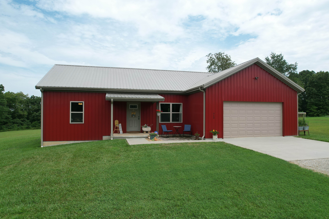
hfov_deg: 76.1
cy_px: 110
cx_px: 168
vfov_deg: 55.1
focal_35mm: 23
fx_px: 210
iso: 110
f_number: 2.8
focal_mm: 8.38
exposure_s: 1/1600
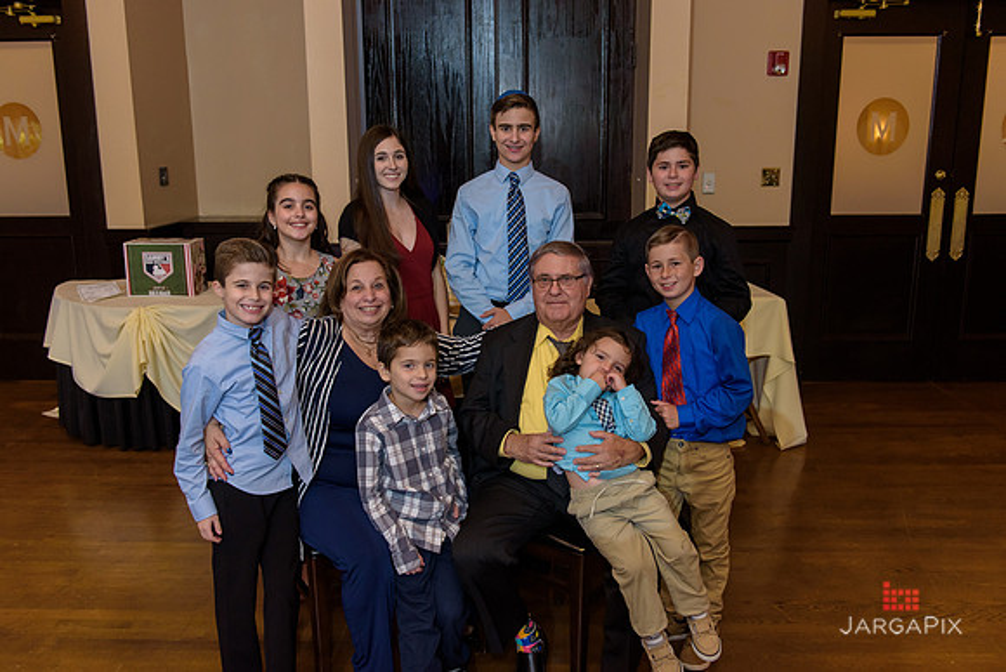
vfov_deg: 42.3
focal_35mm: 31
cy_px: 336
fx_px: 866
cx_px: 503
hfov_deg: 60.3
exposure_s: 1/125
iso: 1600
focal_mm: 31
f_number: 3.2
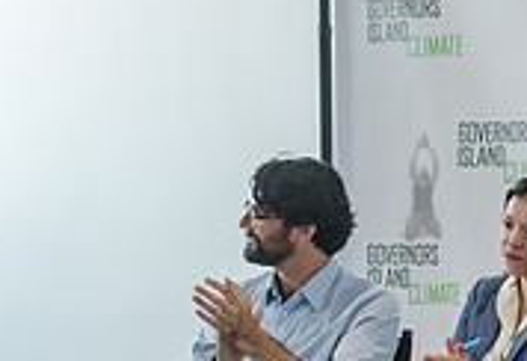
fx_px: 3957
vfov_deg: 5.2
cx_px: 842
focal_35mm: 268
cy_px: 333
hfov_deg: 7.5
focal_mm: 80
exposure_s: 1/320
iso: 4000
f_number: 4
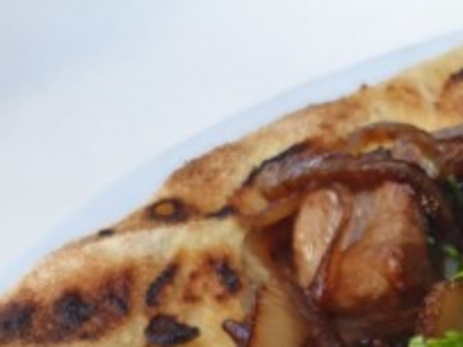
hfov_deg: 13.9
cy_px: 632
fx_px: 1751
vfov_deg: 10.6
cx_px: 734
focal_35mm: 131
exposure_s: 1/125
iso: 50
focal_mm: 4.32
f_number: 2.4
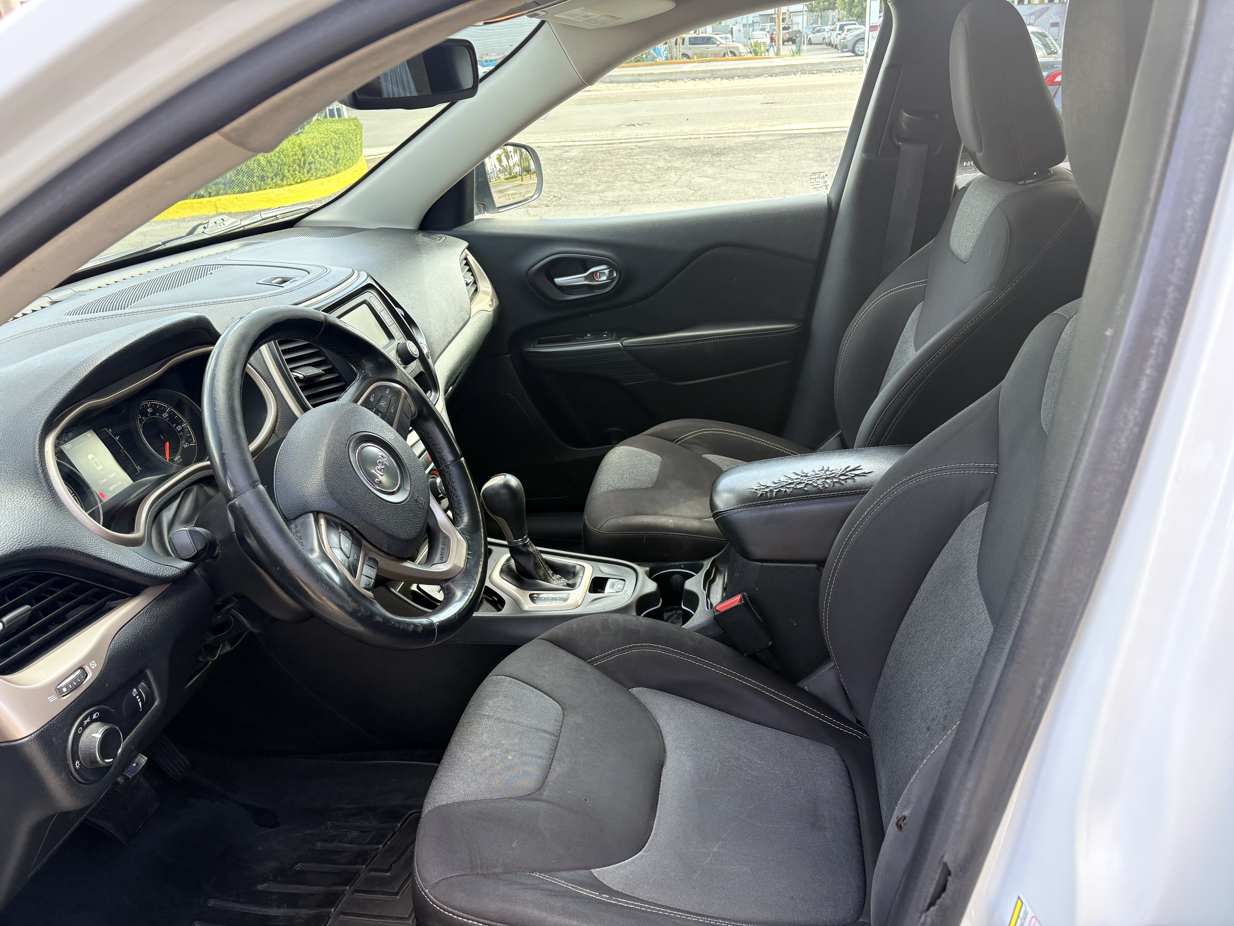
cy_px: 463
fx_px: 927
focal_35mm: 26
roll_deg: +6.3
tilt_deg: -24.0
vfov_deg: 53.1
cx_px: 617
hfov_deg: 67.3
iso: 64
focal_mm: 5.96
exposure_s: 1/151
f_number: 1.6
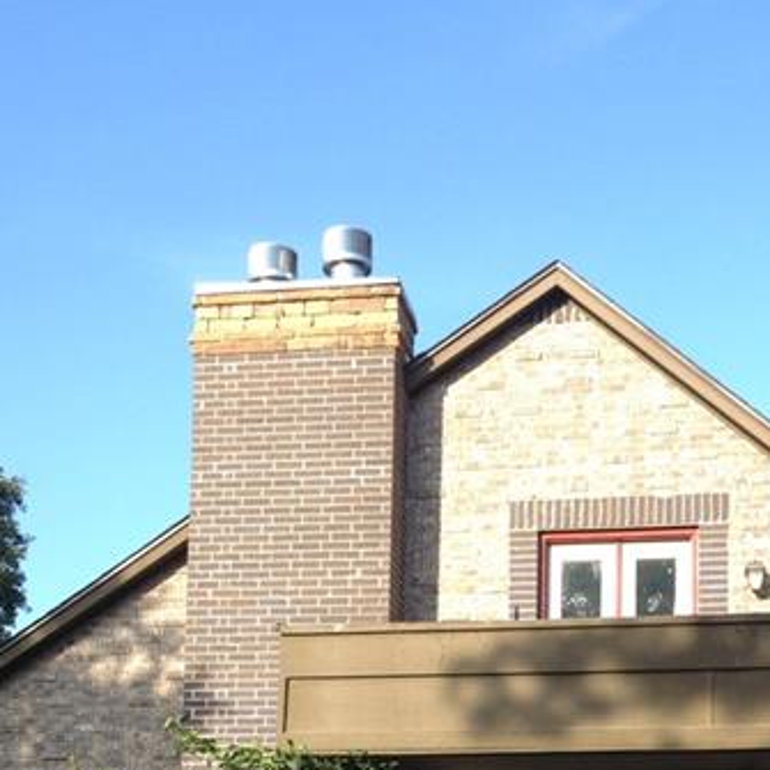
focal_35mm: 71
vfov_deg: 22.9
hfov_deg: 24.2
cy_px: 841
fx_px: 1787
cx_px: 496
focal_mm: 4.28
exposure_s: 1/442
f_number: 2.4
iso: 50
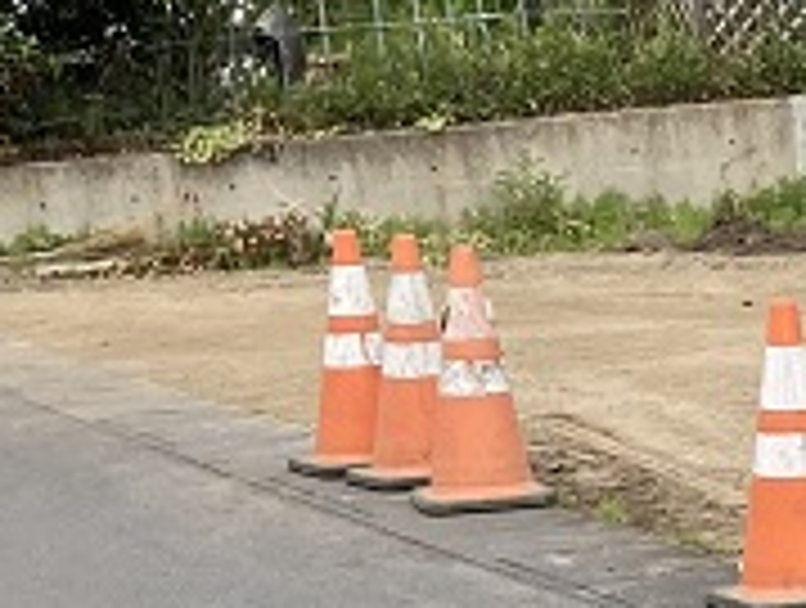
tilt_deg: -10.6
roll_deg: +2.8
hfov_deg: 10.6
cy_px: 558
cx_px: 1878
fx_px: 3756
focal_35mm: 161
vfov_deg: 9.2
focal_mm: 3.99
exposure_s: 1/1000
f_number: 1.8
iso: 20
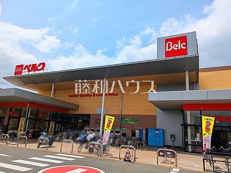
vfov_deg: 54.9
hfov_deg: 69.4
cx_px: 116
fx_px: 167
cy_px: 86
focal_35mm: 25
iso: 47
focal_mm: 5.43
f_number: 1.89
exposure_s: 1/3745
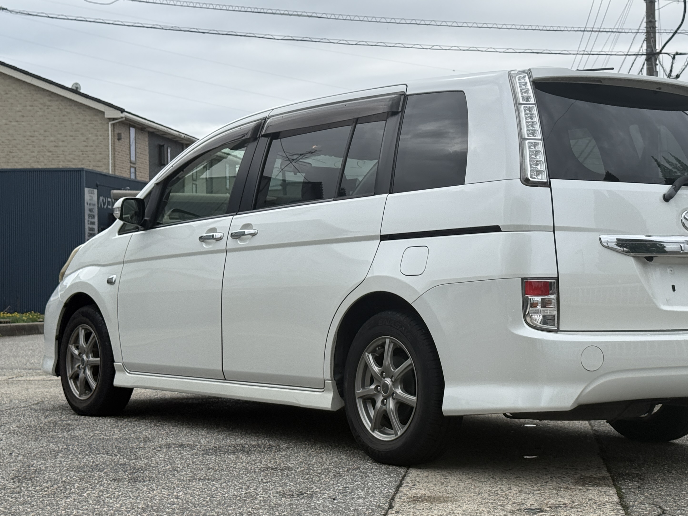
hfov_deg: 28.8
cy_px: 238
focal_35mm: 67
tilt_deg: +1.5
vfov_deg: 21.9
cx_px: 438
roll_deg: +0.8
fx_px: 1331
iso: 80
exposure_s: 1/2865
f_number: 1.78
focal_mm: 6.76
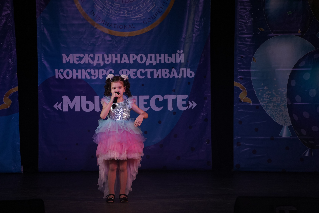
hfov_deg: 12.6
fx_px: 1444
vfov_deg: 8.4
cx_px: 160
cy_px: 106
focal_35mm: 163
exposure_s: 1/400
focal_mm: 163
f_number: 5.6
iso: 2000
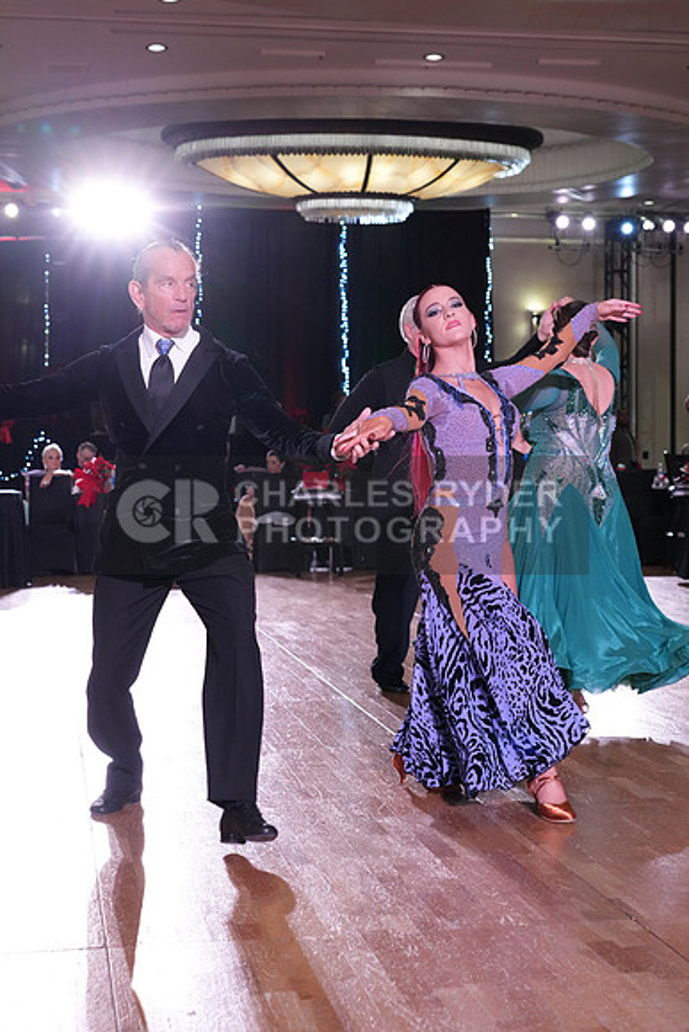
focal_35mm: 54
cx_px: 344
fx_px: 1549
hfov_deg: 25.1
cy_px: 516
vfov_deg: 36.9
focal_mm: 54
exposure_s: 1/320
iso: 5000
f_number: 5.6
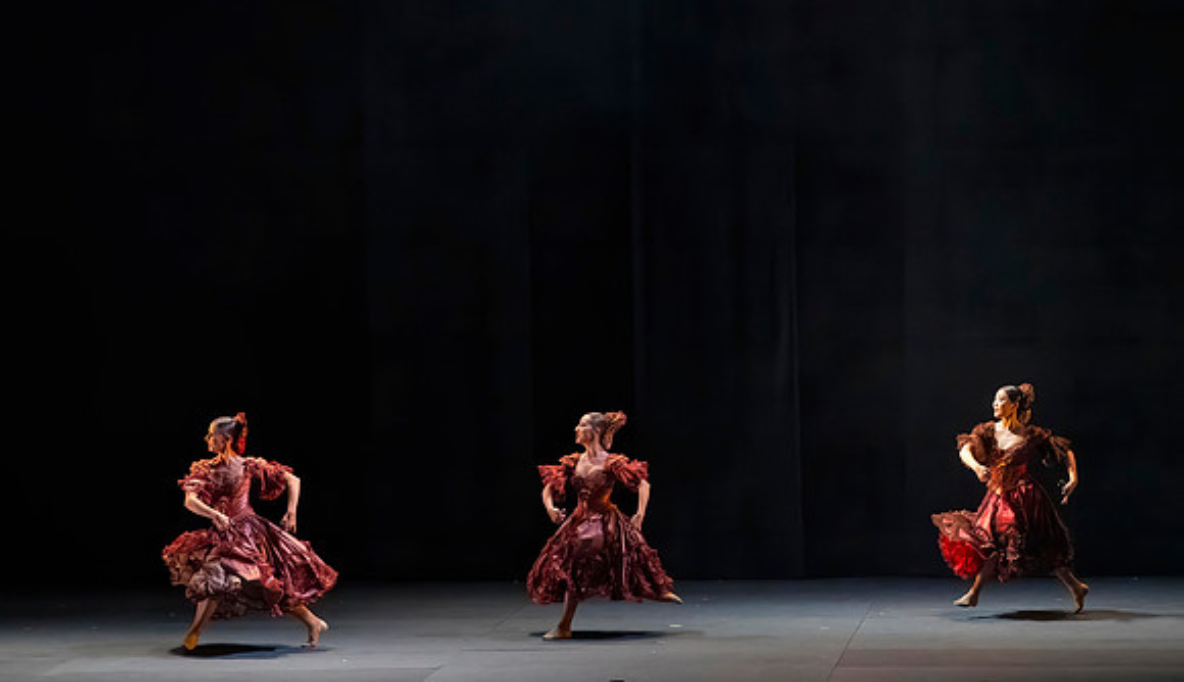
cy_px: 424
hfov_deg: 12.3
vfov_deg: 7.1
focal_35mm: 173
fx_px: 5477
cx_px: 559
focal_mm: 150
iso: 25600
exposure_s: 1/400
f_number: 5.6
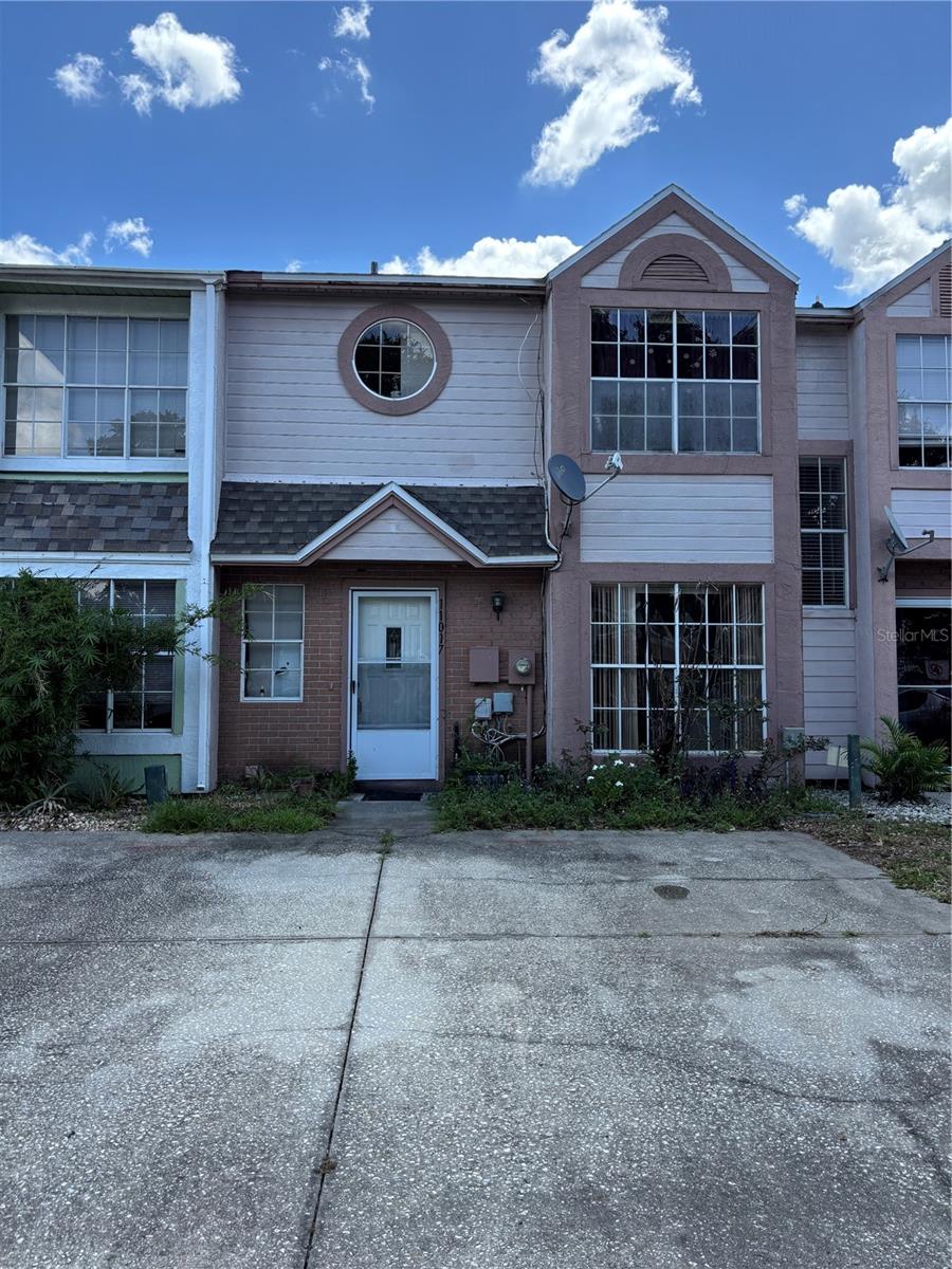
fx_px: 953
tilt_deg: +4.4
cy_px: 634
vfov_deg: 67.3
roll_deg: -0.3
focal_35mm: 26
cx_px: 476
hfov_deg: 53.1
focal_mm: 5.96
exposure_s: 1/903
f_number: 1.6
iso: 50
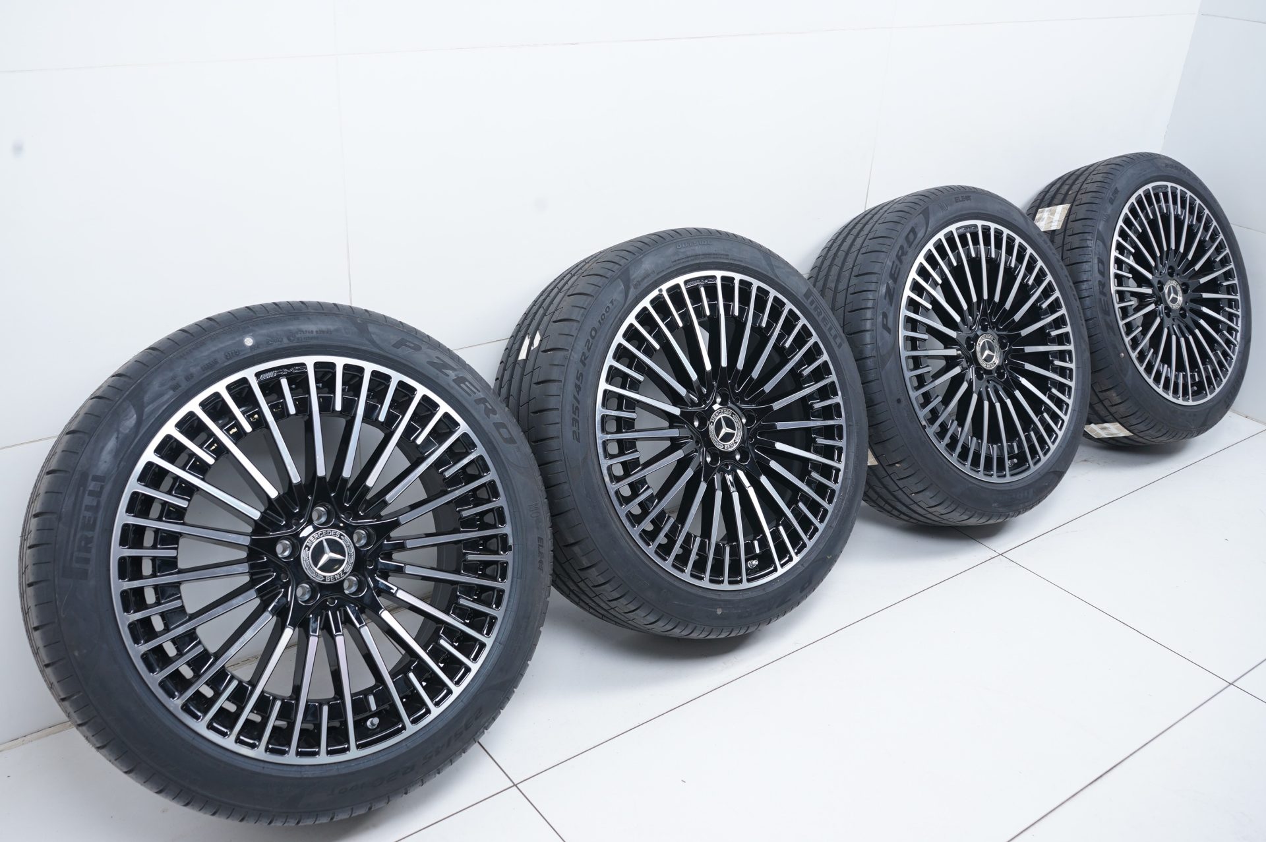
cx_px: 633
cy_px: 421
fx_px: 1089
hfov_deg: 60.3
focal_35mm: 31
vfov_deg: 42.3
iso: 250
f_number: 7.1
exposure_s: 1/125
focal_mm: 31
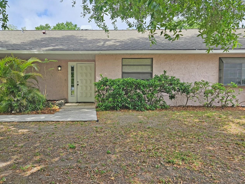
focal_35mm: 29
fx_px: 205
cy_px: 92
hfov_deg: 60.9
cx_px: 93
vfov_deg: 48.2
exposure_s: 1/1300
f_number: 1.8
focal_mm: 5.4
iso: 40
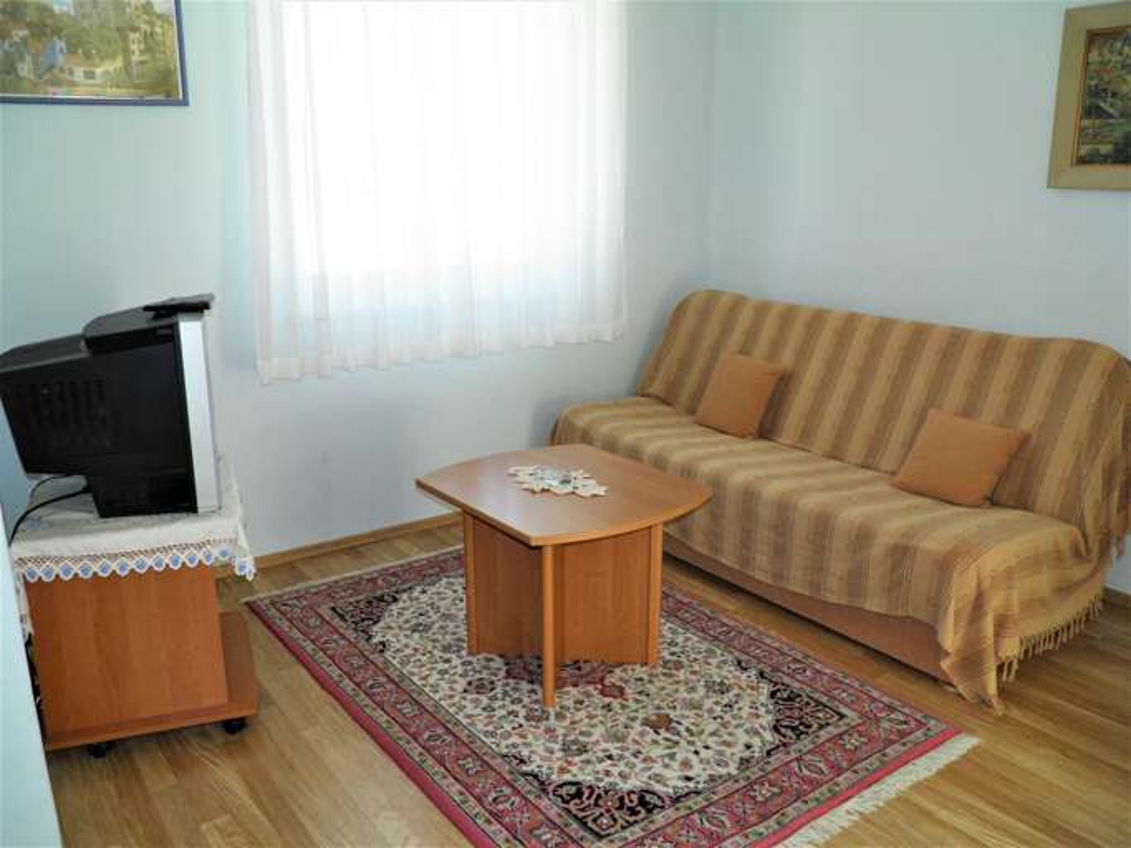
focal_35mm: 28
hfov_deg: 63.5
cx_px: 566
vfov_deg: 49.7
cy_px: 424
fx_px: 915
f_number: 3.2
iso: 50
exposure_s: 1/60
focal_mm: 4.9
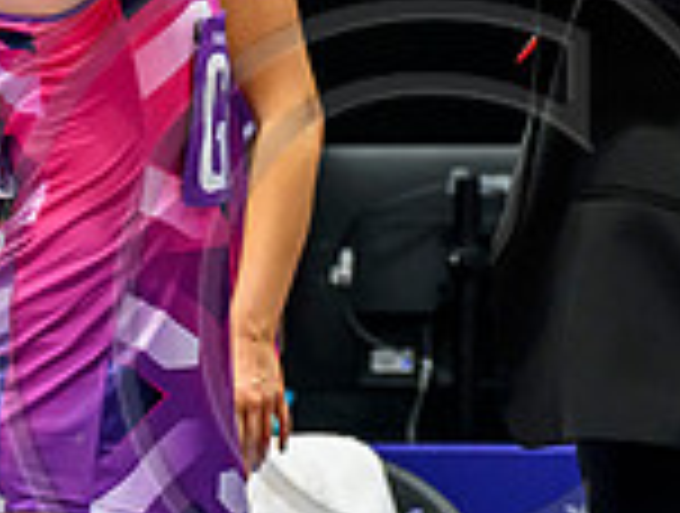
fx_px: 19809
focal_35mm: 1006
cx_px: 614
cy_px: 136
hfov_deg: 2.0
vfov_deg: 1.5
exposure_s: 1/1600
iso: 4000
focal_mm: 200
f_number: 3.2
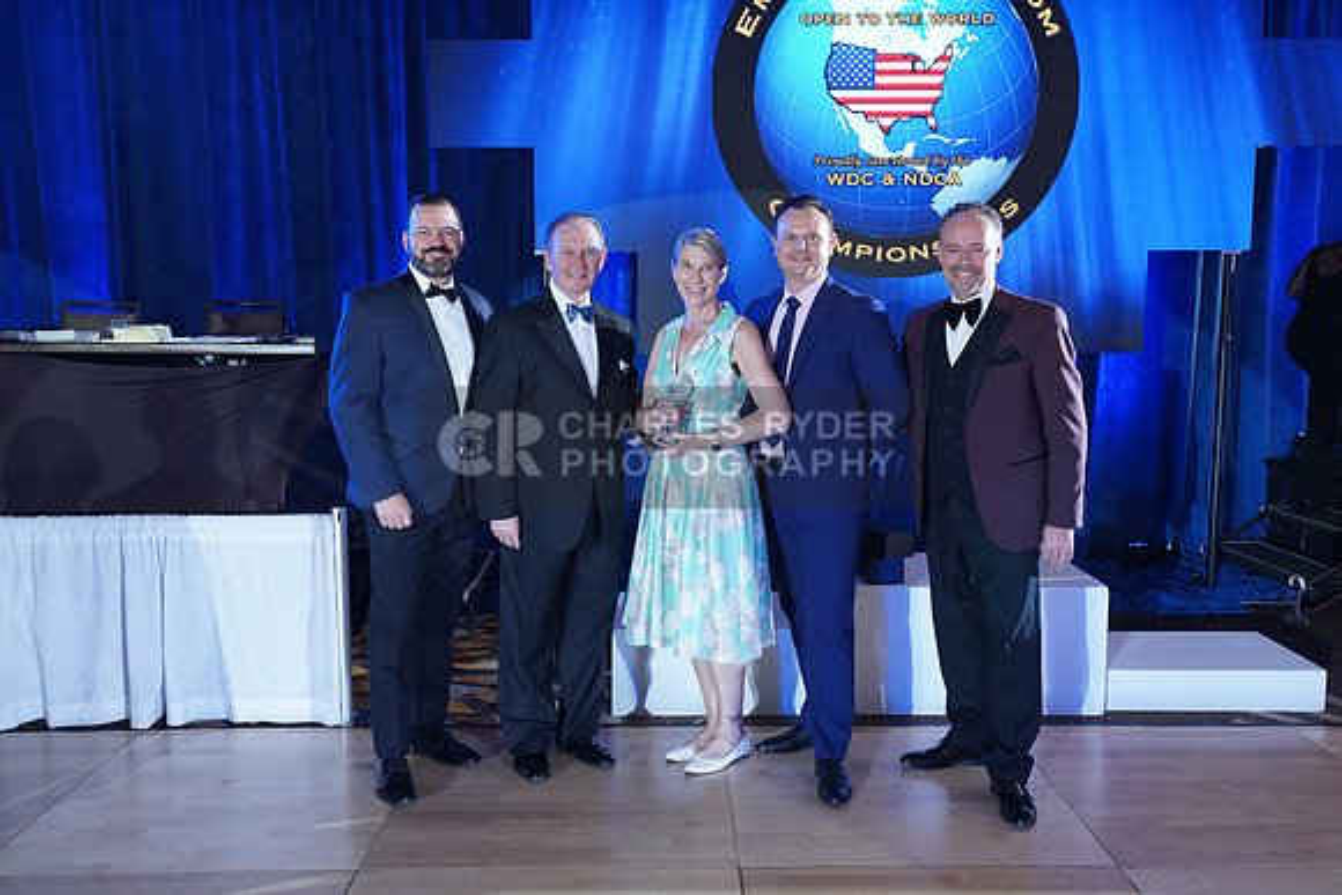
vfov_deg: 42.3
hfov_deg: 60.3
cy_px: 448
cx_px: 671
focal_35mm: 31
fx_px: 1156
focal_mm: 31
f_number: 5.6
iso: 1600
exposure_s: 1/200
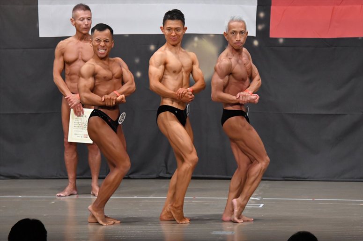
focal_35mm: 217
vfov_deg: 6.3
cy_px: 120
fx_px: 2187
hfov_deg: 9.5
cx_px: 182
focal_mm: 145
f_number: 5.6
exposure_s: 1/400
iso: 5000
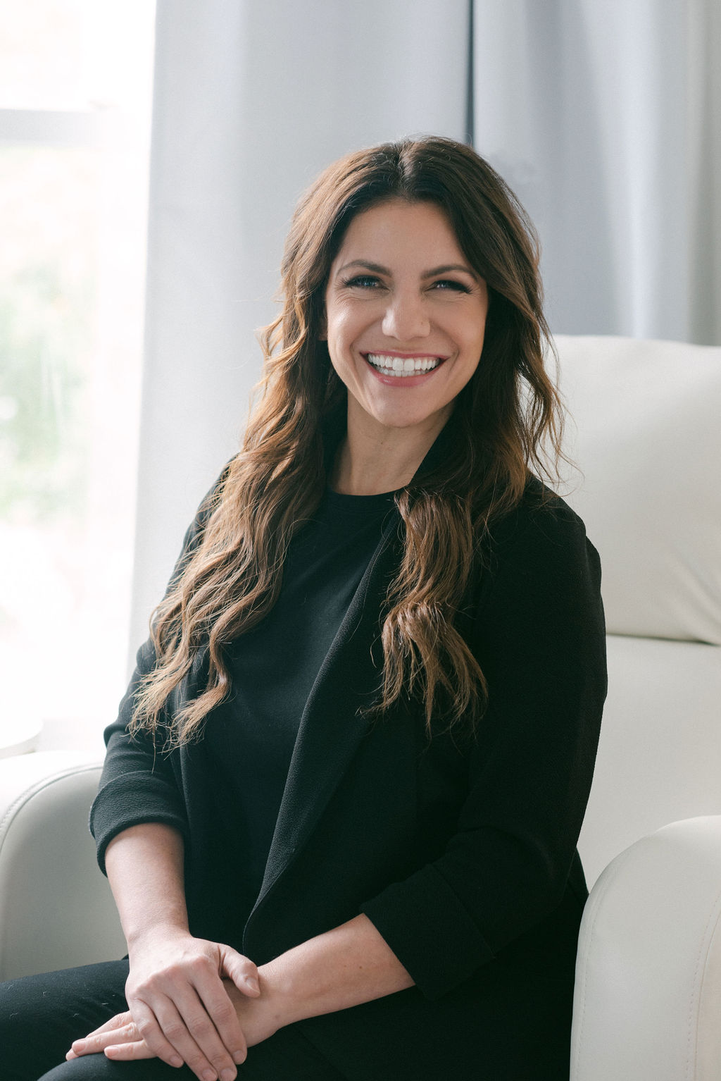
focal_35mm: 85
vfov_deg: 23.9
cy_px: 540
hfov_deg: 16.1
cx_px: 360
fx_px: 2551
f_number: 4
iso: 500
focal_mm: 85
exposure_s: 1/100
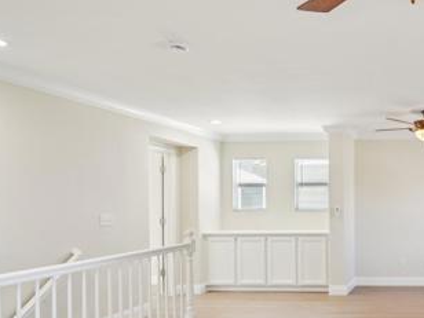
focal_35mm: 32
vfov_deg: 43.7
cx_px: 431
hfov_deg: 46.7
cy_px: 204
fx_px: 392
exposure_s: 1/8
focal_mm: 16
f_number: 8
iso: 250
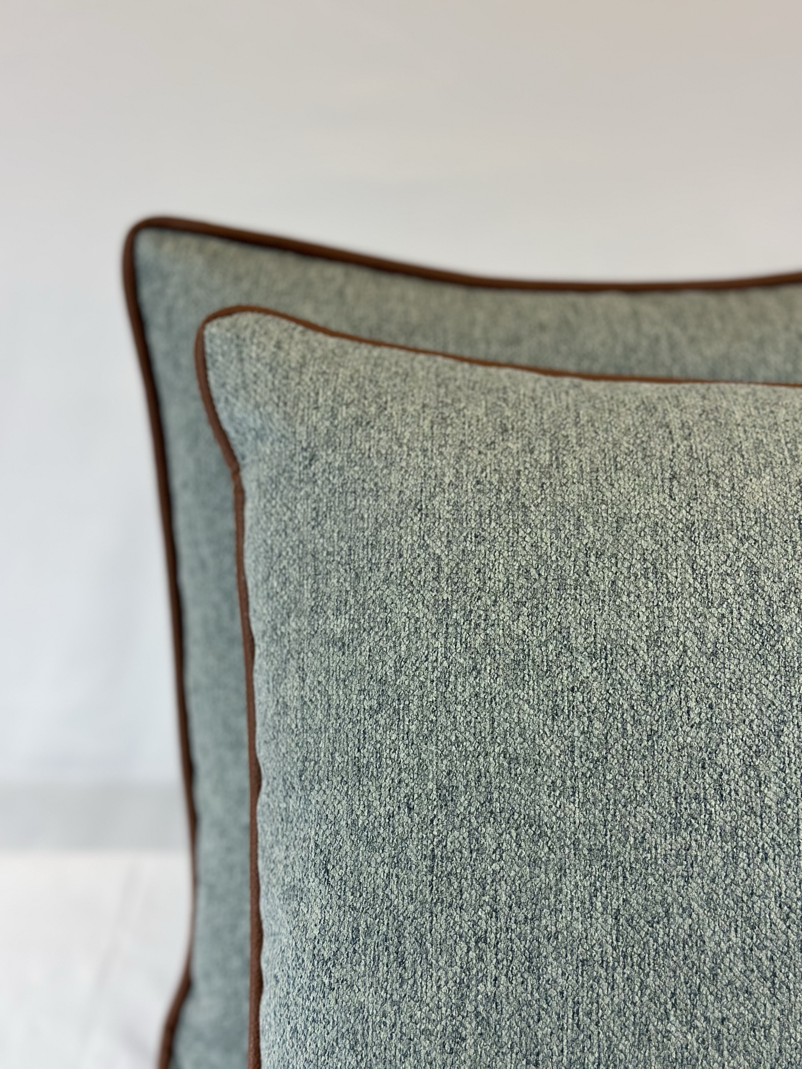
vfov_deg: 39.7
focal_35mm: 48
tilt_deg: -14.1
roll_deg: +0.3
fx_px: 1483
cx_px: 401
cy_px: 534
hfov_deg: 30.3
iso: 100
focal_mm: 6.86
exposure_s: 1/120
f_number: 1.78
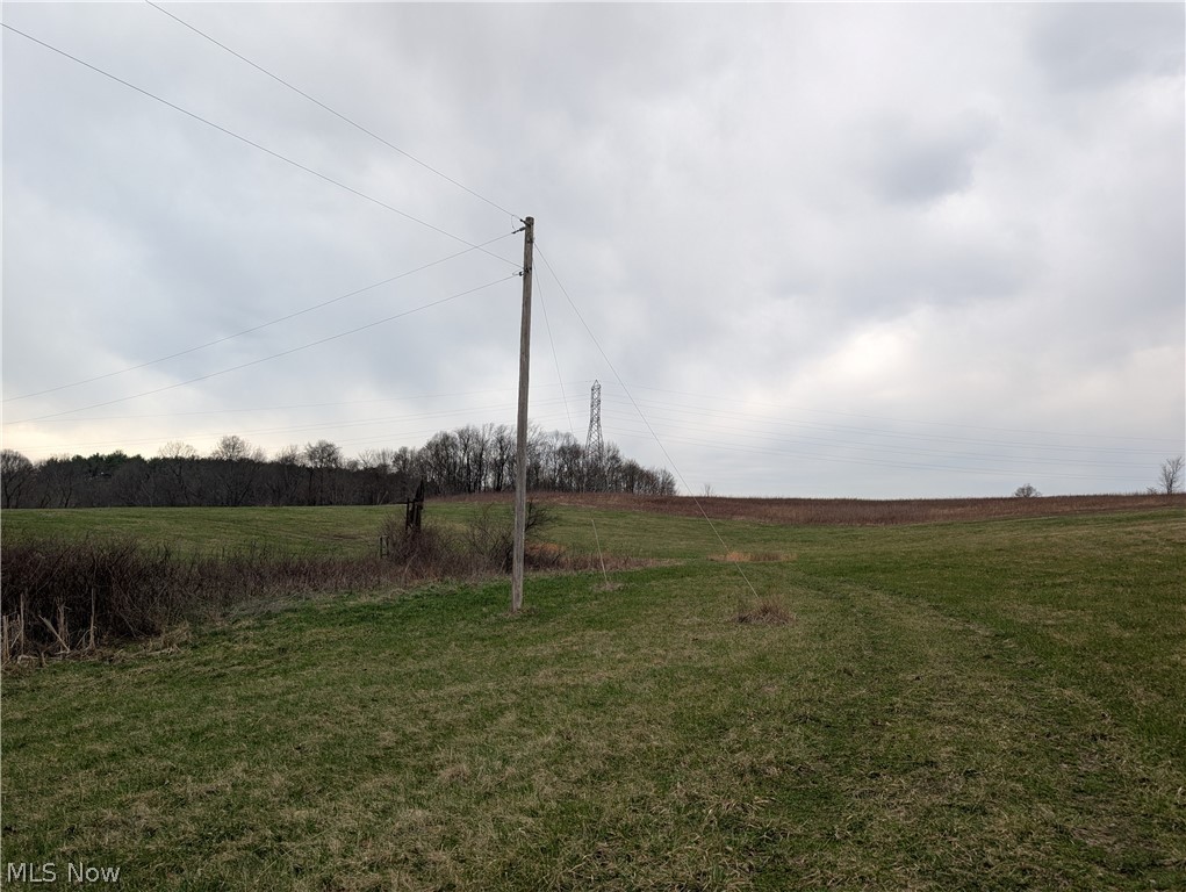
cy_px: 446
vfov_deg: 56.9
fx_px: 823
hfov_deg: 71.5
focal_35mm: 24
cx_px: 593
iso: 27
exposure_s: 1/143
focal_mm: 6.9
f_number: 1.68
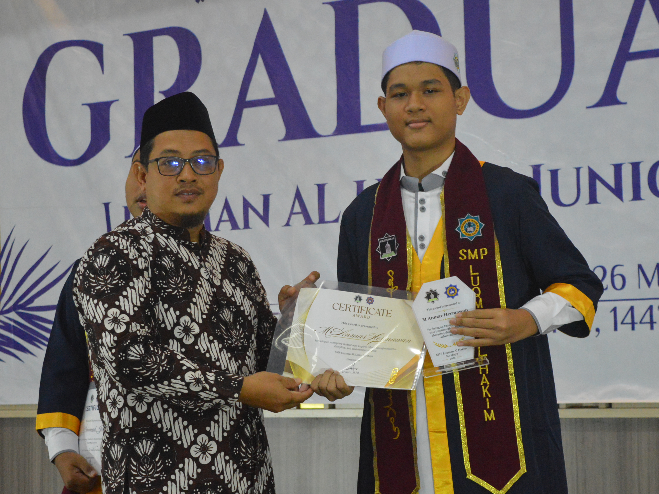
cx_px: 357
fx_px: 1751
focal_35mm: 92
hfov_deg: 21.3
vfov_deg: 16.1
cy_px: 227
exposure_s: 1/125
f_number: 5.6
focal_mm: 50
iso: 3200
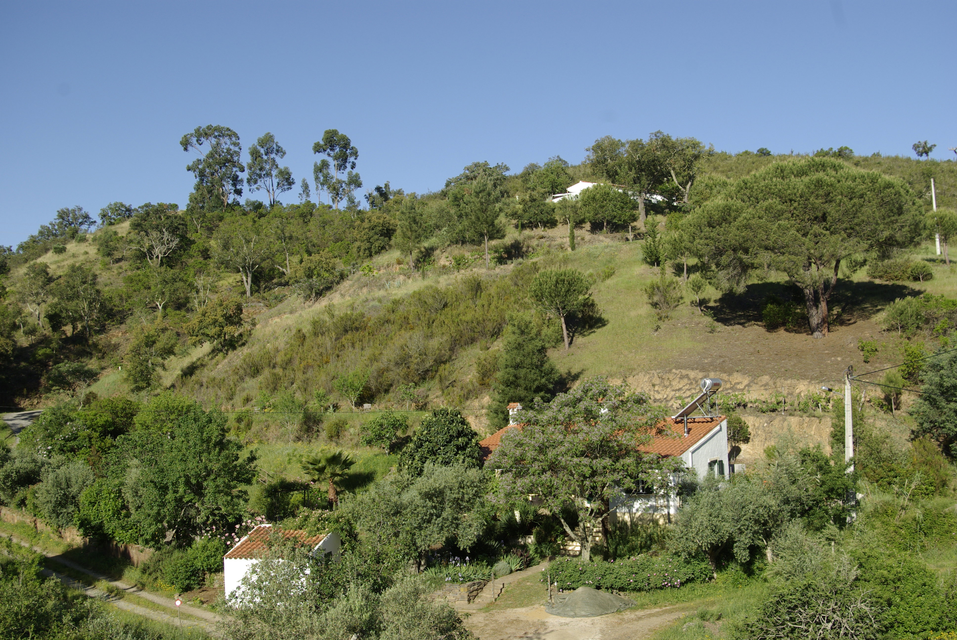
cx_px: 478
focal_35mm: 39
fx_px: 1038
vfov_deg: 34.3
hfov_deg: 49.5
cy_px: 320
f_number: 8
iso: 100
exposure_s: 1/250
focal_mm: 26
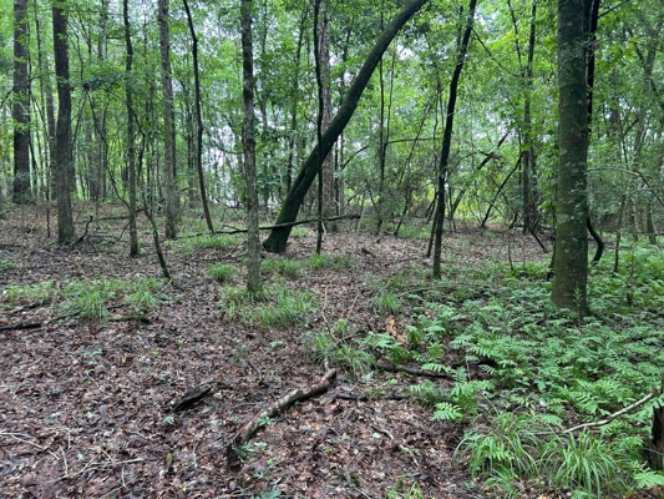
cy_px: 250
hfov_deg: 67.3
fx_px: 499
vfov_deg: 53.1
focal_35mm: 26
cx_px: 332
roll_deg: +1.8
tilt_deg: -3.6
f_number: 1.5
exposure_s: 1/99
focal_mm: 5.7
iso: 125
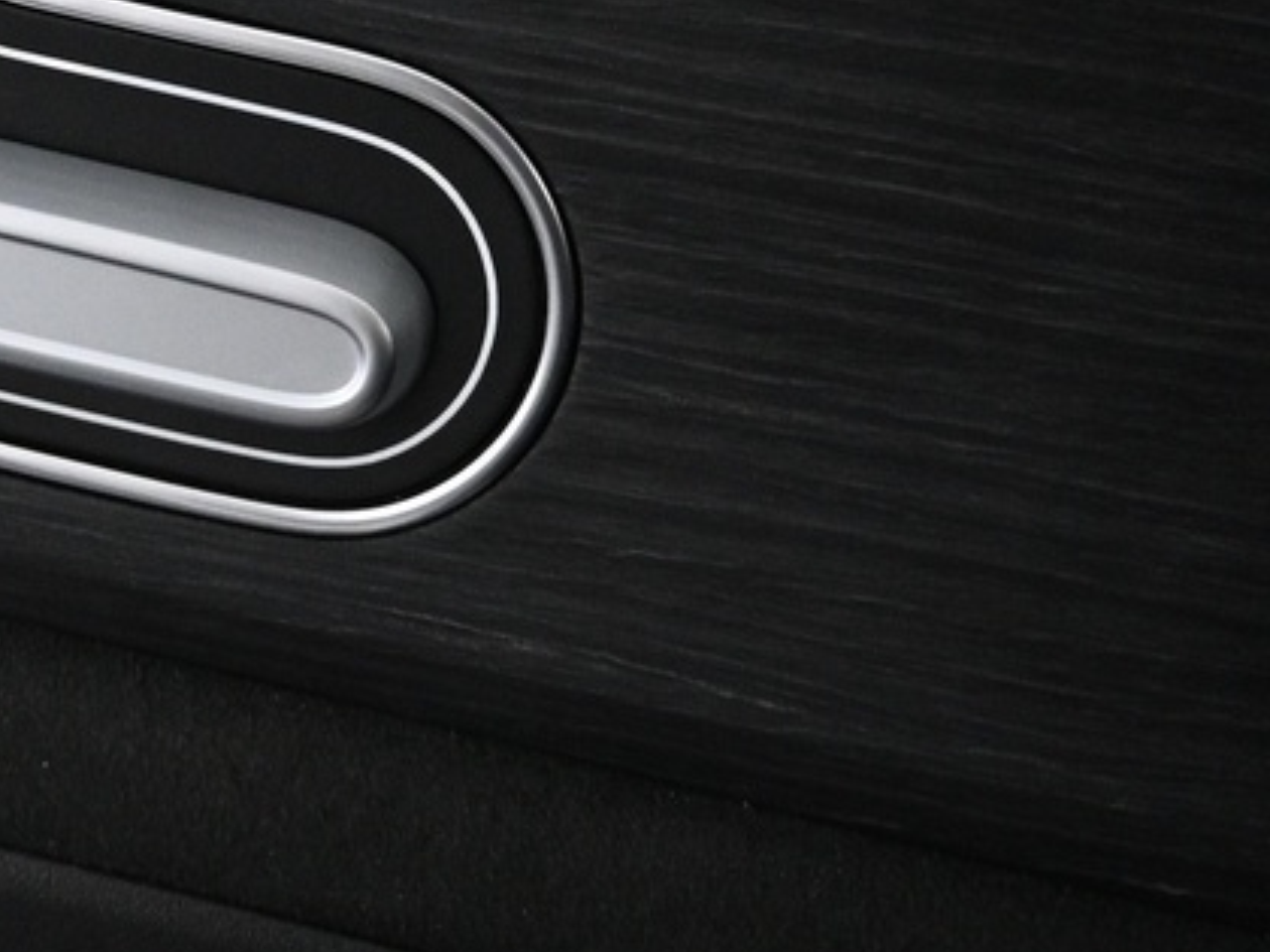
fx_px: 3265
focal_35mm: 89
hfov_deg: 21.1
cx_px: -51
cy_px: -224
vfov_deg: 15.9
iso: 1600
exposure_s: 1/80
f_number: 3.5
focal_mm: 16
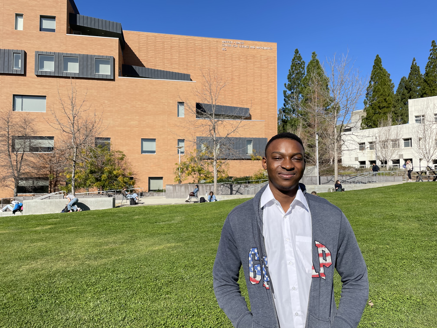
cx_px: 218
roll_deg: +0.9
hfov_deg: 67.3
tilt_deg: +2.1
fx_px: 328
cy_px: 164
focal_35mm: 26
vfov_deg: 53.1
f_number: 1.6
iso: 32
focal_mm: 4.2
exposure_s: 1/4000
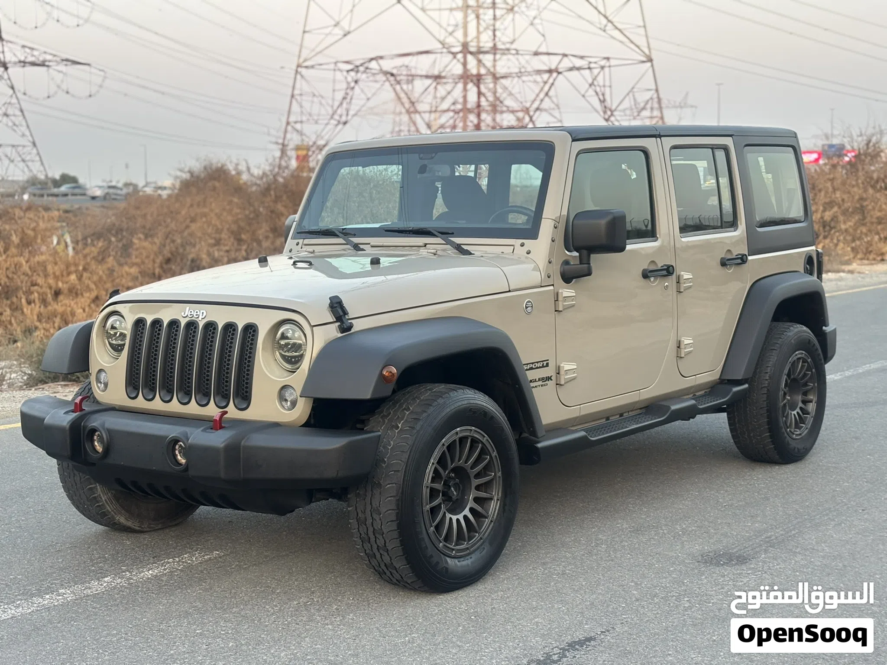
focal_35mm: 52
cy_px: 332
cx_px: 444
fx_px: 1332
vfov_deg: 28.0
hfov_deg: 36.8
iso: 40
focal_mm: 5.96
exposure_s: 1/121
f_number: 1.6
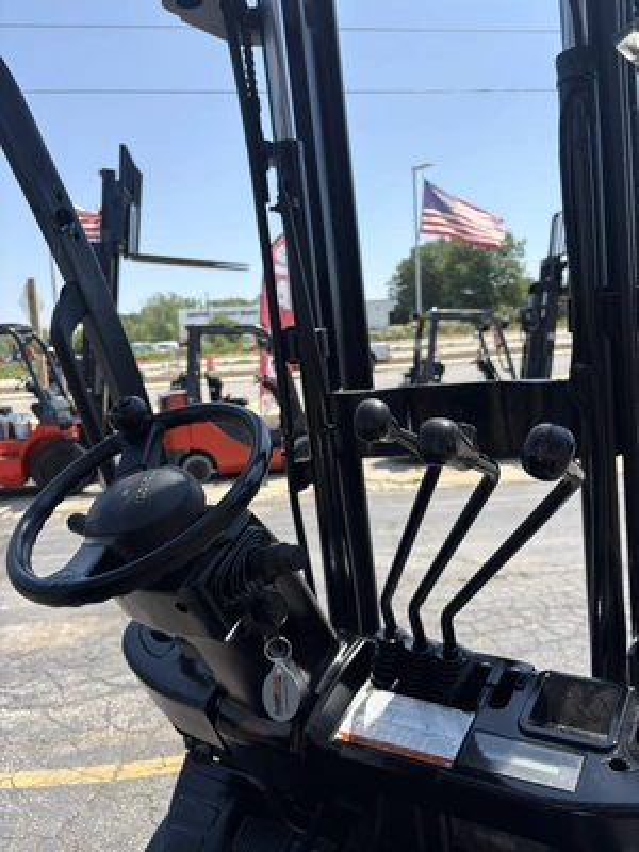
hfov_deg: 53.1
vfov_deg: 67.3
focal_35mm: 26
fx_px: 640
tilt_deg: -7.0
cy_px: 426
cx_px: 320
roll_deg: +3.1
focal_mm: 5.96
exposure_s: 1/2364
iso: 50
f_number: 1.6
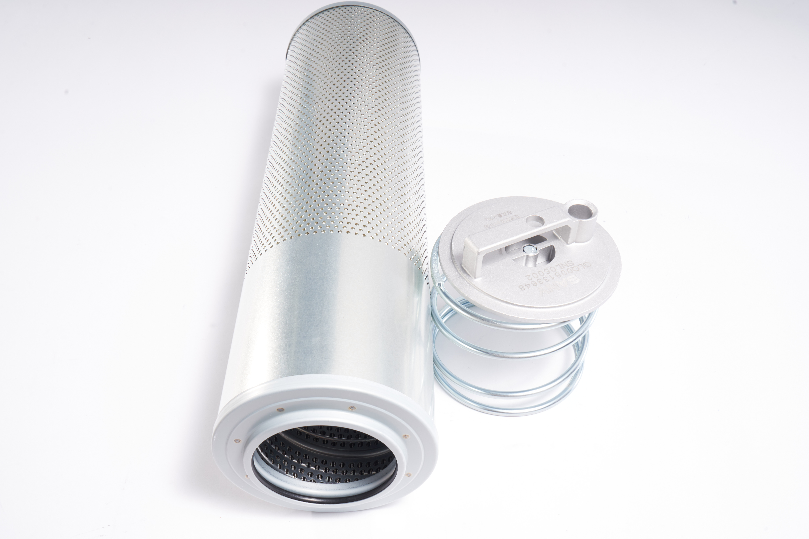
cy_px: 270
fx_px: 764
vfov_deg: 38.9
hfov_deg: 55.8
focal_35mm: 34
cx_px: 404
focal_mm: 34
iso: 200
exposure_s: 1/125
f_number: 14
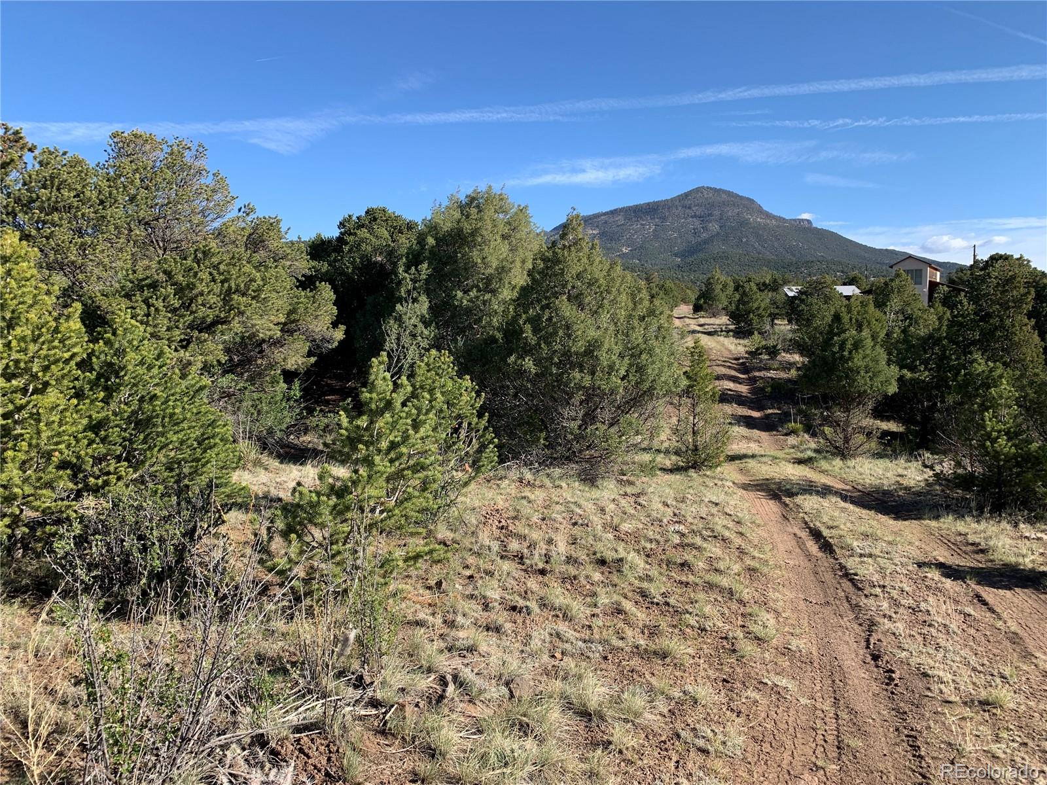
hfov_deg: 67.3
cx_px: 524
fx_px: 786
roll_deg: +0.8
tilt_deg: -5.7
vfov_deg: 53.1
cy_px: 392
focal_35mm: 26
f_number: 1.8
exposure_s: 1/1235
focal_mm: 4.25
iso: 25
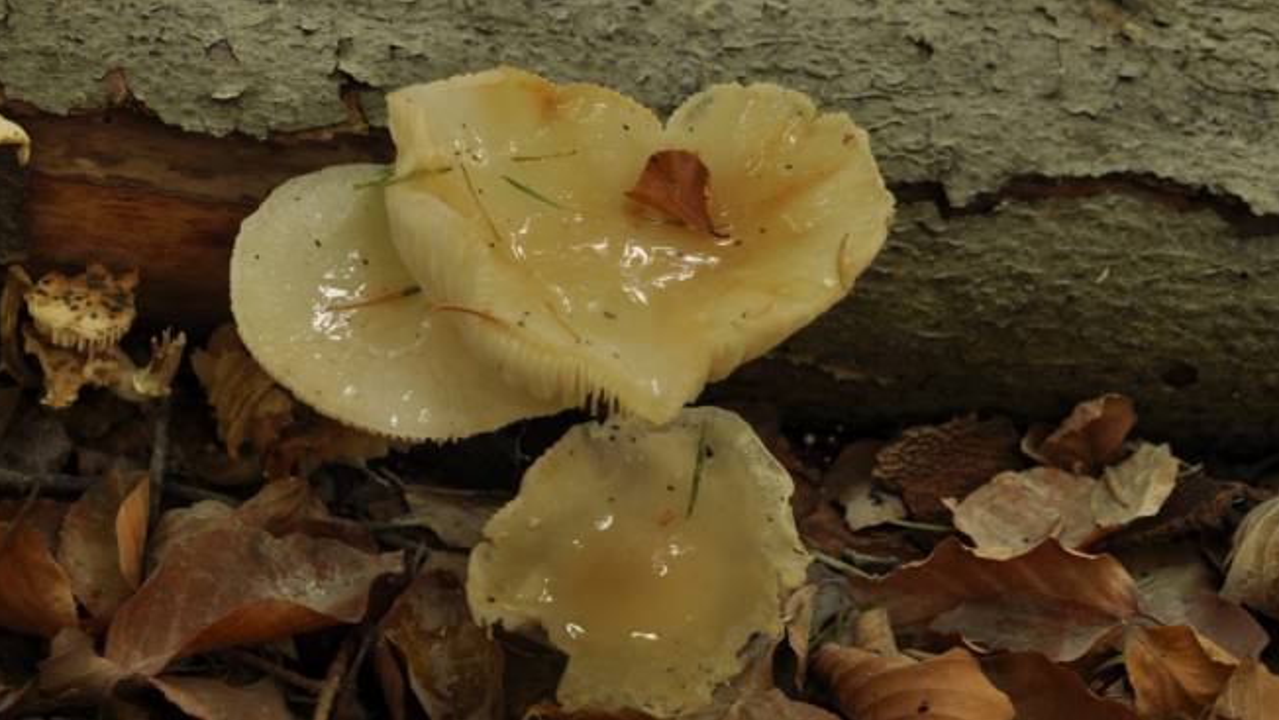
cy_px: 239
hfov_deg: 13.8
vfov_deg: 7.8
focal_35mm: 156
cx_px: 592
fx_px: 5291
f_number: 5.3
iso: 200
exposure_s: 1/13
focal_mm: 72
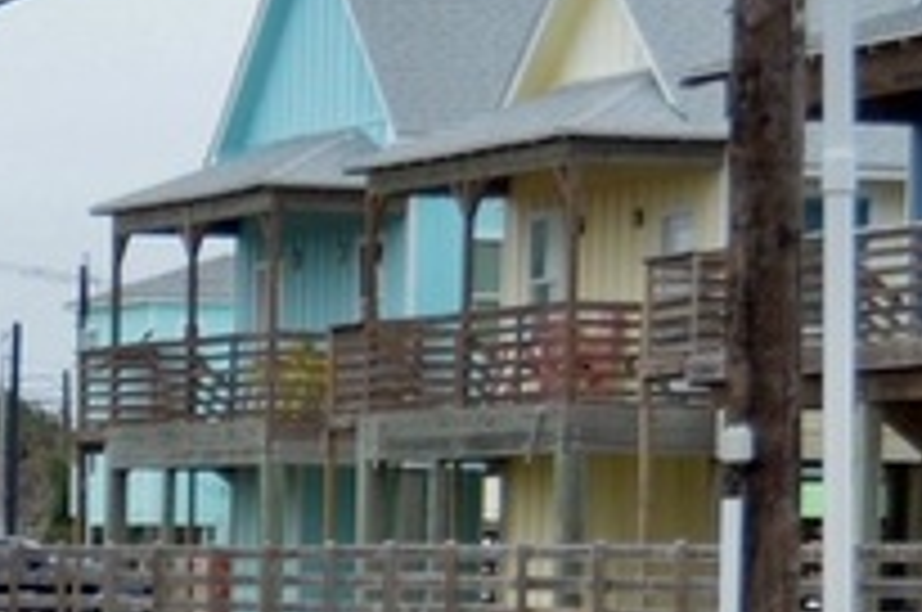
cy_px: 990
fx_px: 5778
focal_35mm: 226
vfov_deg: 6.0
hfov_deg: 8.9
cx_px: -364
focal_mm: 19
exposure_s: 1/125
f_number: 5.6
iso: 125
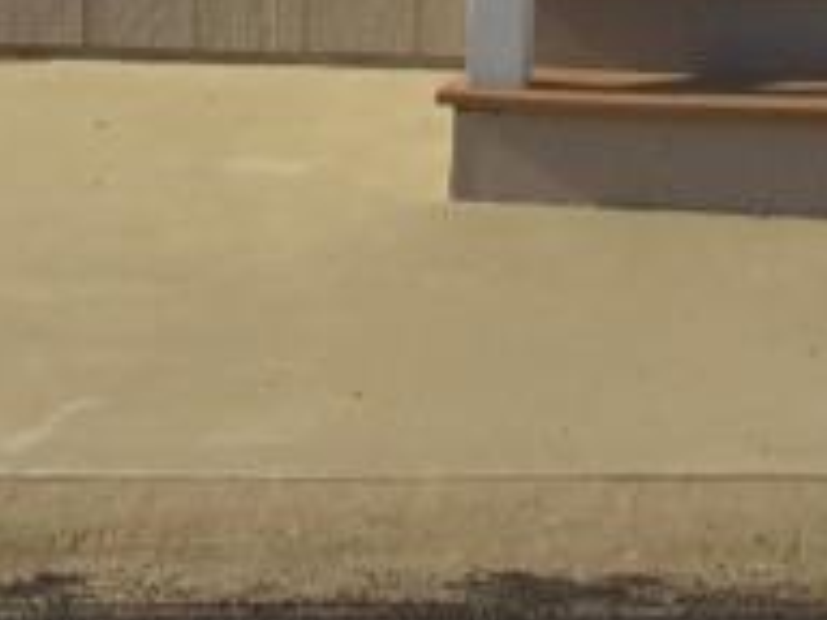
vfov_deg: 5.6
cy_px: -1113
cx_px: 1077
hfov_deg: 7.8
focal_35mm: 250
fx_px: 5973
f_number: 4
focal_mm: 5.43
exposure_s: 1/1000
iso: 80
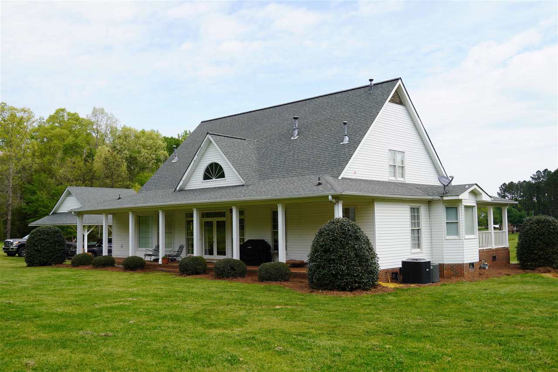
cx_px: 279
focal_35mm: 36
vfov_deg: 36.9
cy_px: 186
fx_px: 558
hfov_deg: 53.1
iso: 100
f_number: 5
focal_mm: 24
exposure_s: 1/400
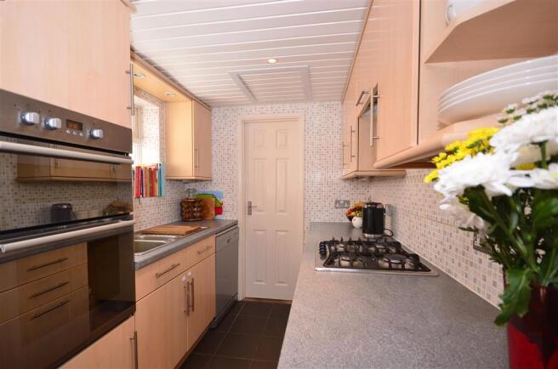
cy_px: 184
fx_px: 255
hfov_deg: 95.1
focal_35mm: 16
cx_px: 279
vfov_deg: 71.8
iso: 200
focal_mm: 11
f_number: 4.2
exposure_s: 1/30
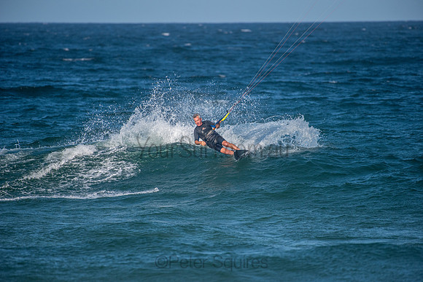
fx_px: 5876
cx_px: 212
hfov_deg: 4.1
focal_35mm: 500
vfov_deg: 2.8
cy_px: 141
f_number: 5.6
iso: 640
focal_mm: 500
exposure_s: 1/4000
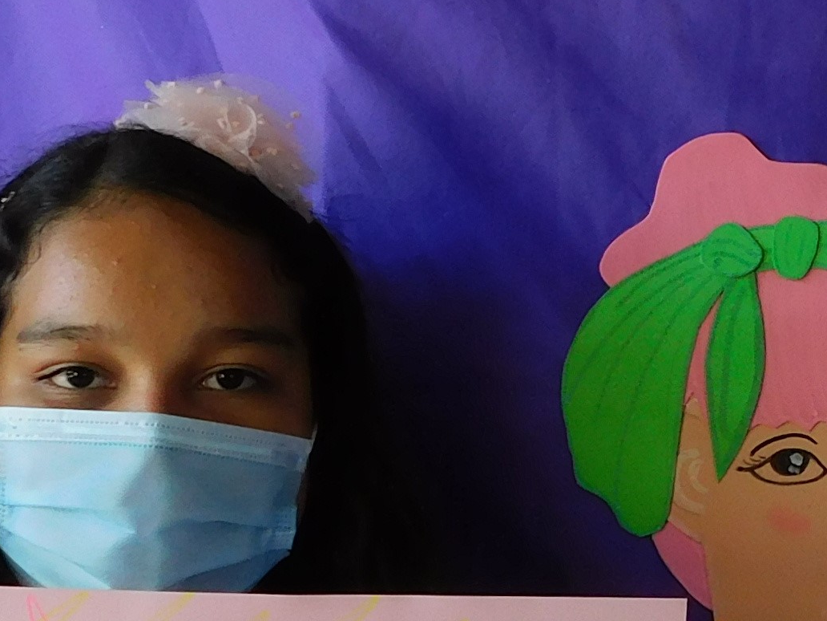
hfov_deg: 13.8
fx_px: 3201
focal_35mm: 134
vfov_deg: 11.1
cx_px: 1229
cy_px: 403
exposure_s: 1/50
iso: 125
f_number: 3.2
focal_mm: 5.3
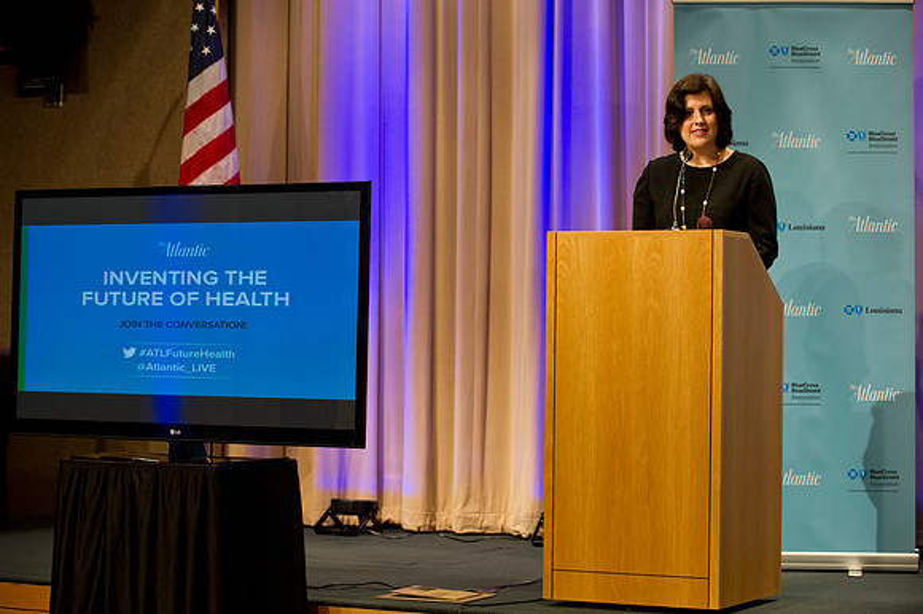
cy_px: 307
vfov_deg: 15.2
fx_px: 2306
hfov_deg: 22.6
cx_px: 462
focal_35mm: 90
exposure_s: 1/125
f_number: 4
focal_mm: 90
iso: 2500
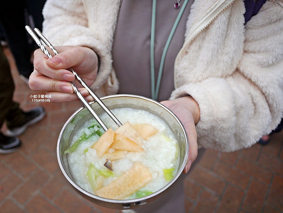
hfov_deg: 63.4
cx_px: 142
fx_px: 229
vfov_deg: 49.8
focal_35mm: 28
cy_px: 106
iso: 200
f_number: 2.5
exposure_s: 1/400
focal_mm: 14
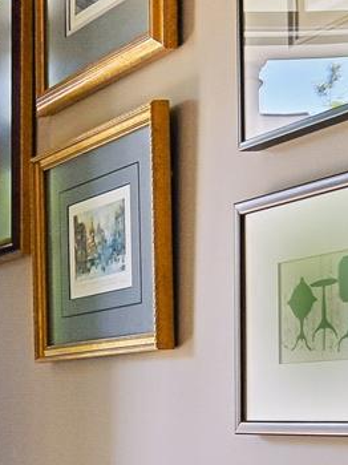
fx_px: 1208
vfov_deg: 21.3
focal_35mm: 90
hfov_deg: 13.0
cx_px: -454
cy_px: 415
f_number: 8
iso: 100
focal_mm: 16
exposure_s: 1/20
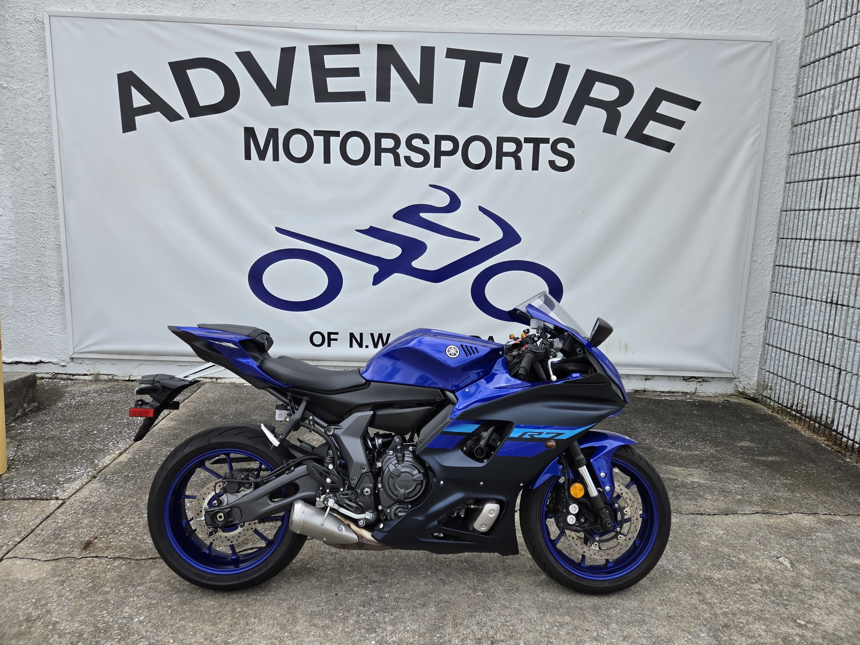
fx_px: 571
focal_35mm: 23
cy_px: 322
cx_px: 430
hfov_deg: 73.9
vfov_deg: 58.9
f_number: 1.8
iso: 80
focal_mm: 5.4
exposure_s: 1/2593
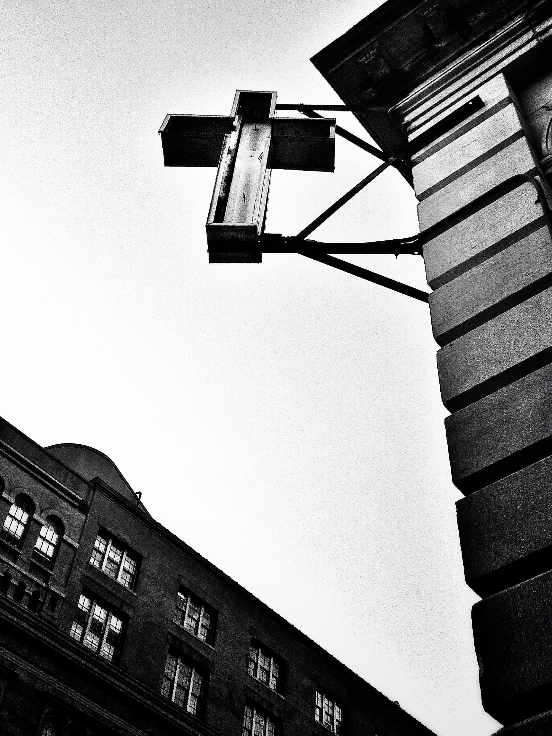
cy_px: 305
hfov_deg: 31.4
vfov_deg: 41.1
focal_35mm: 46
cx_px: 350
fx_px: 978
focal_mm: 4.28
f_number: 2.4
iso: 50
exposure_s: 1/480
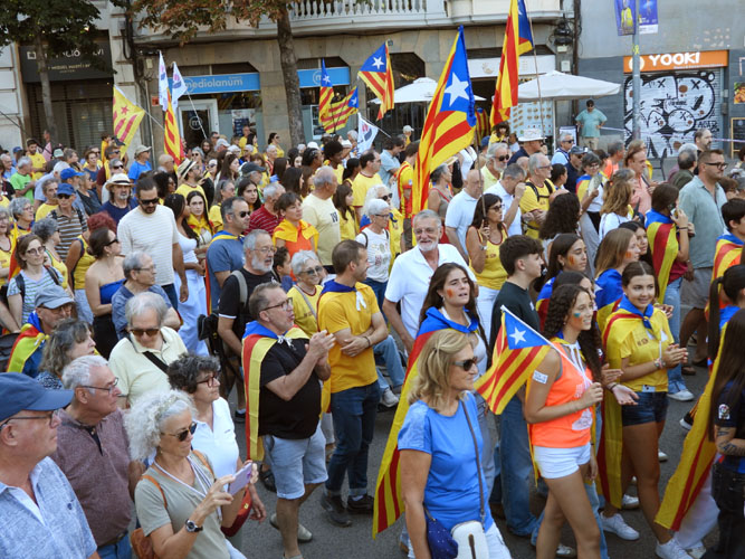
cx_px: 372
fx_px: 947
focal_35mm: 44
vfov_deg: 32.9
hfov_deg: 43.0
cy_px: 280
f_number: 3.2
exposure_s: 1/100
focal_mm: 7.9
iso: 100
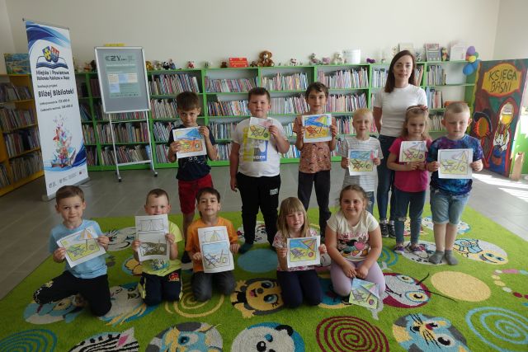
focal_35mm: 24
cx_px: 264
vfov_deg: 53.2
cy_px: 176
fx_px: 352
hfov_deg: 73.7
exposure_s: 1/100
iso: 125
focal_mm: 8.8
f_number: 2.8
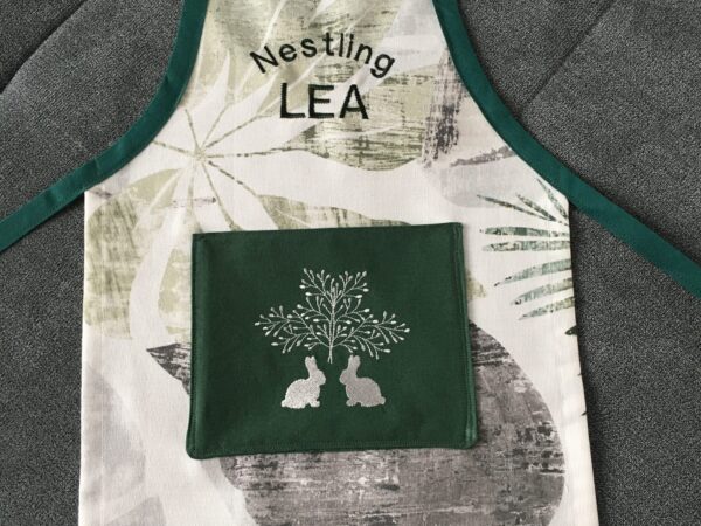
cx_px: 350
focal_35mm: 29
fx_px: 587
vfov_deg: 48.2
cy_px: 263
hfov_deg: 61.7
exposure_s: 1/33
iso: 125
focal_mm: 4.15
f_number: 2.2
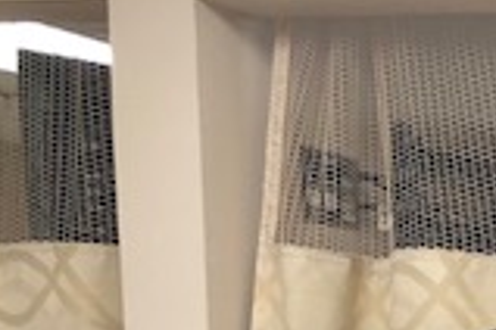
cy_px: 735
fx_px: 1612
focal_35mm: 117
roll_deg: -0.2
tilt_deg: -11.7
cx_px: 914
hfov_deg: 15.0
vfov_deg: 10.4
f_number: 1.8
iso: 40
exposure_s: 1/21
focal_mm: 3.99
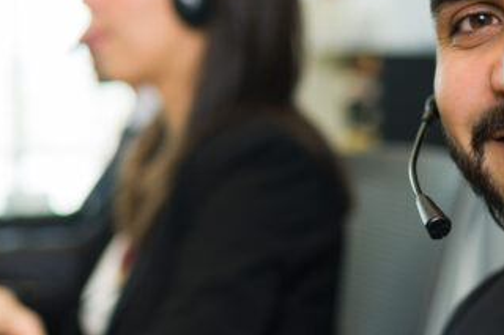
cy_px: 221
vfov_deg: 12.2
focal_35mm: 112
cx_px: 468
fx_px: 1567
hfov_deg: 17.9
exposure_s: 1/160
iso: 100
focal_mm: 35
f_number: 1.8
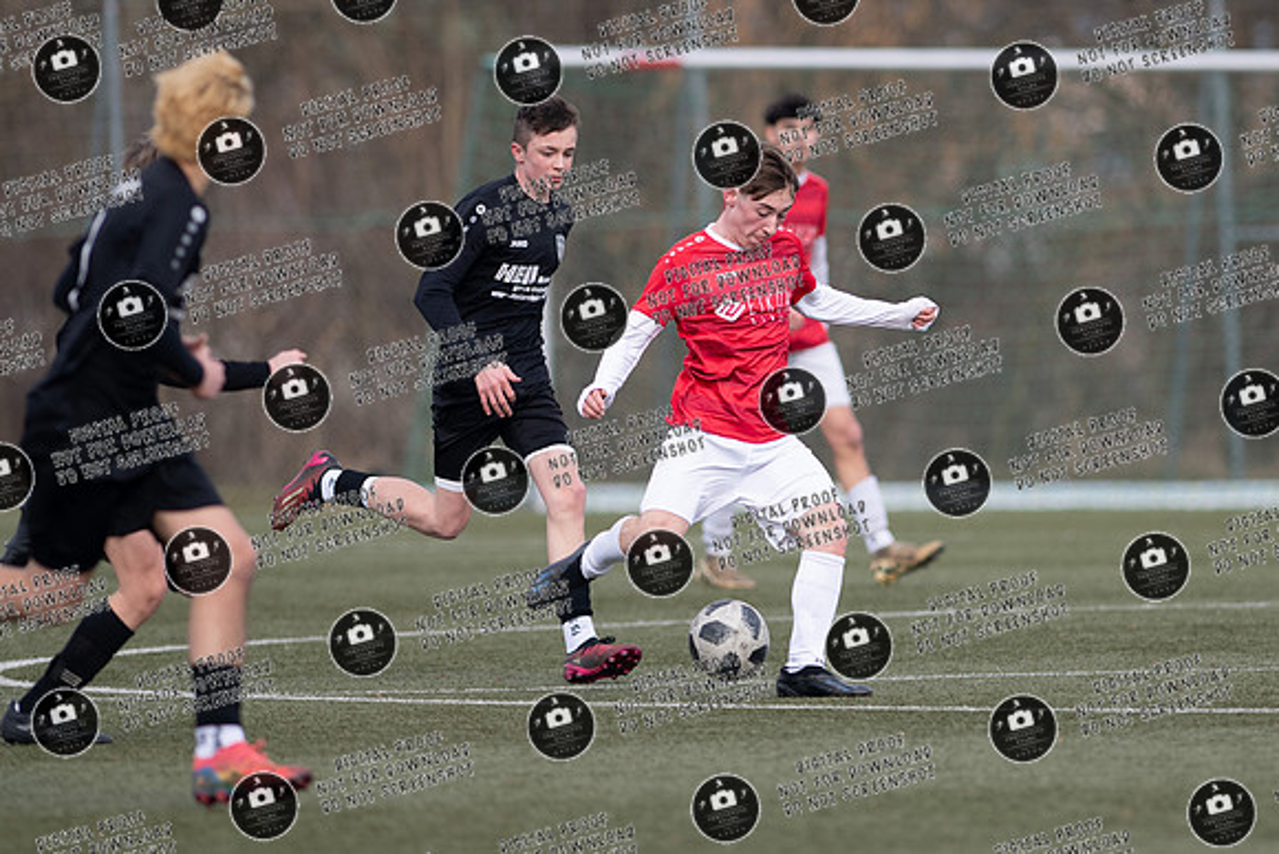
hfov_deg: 3.7
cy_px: 403
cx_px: 844
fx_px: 19651
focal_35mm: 553
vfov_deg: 2.5
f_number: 3.2
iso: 200
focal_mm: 300
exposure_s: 1/1600
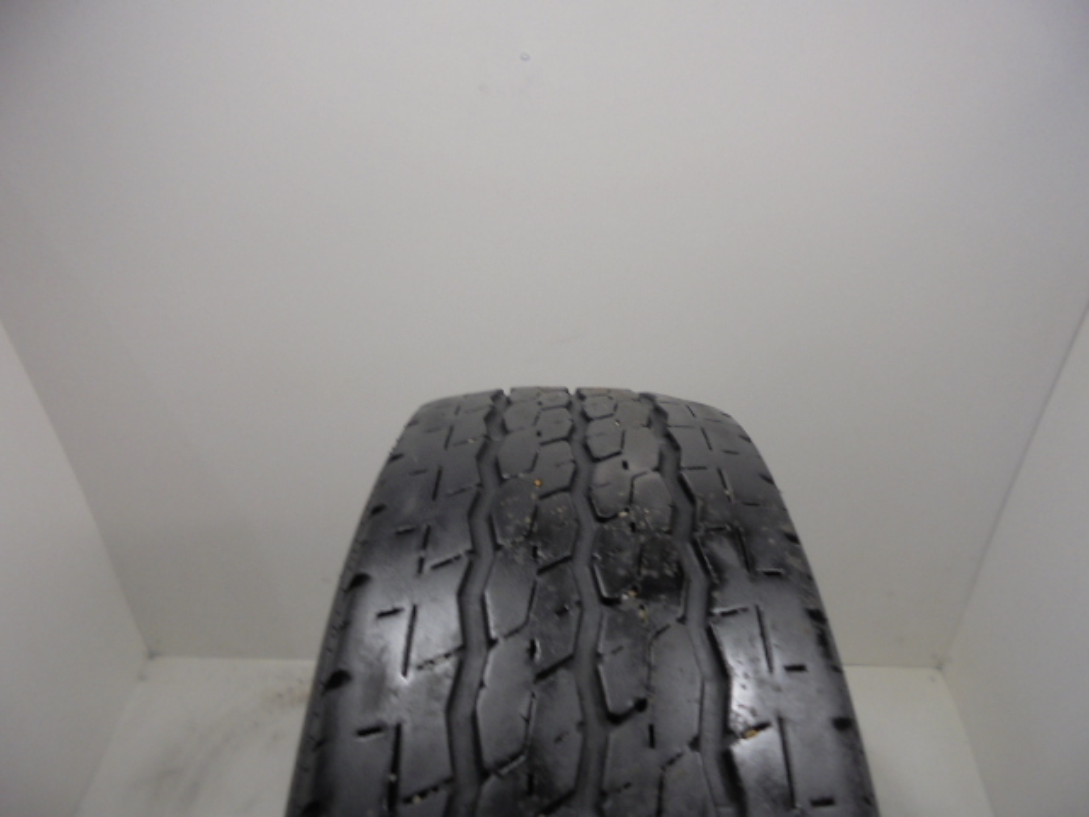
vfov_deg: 53.1
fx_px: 818
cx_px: 544
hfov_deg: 67.3
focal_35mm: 26
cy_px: 408
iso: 100
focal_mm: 4.6
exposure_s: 1/40
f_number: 3.5
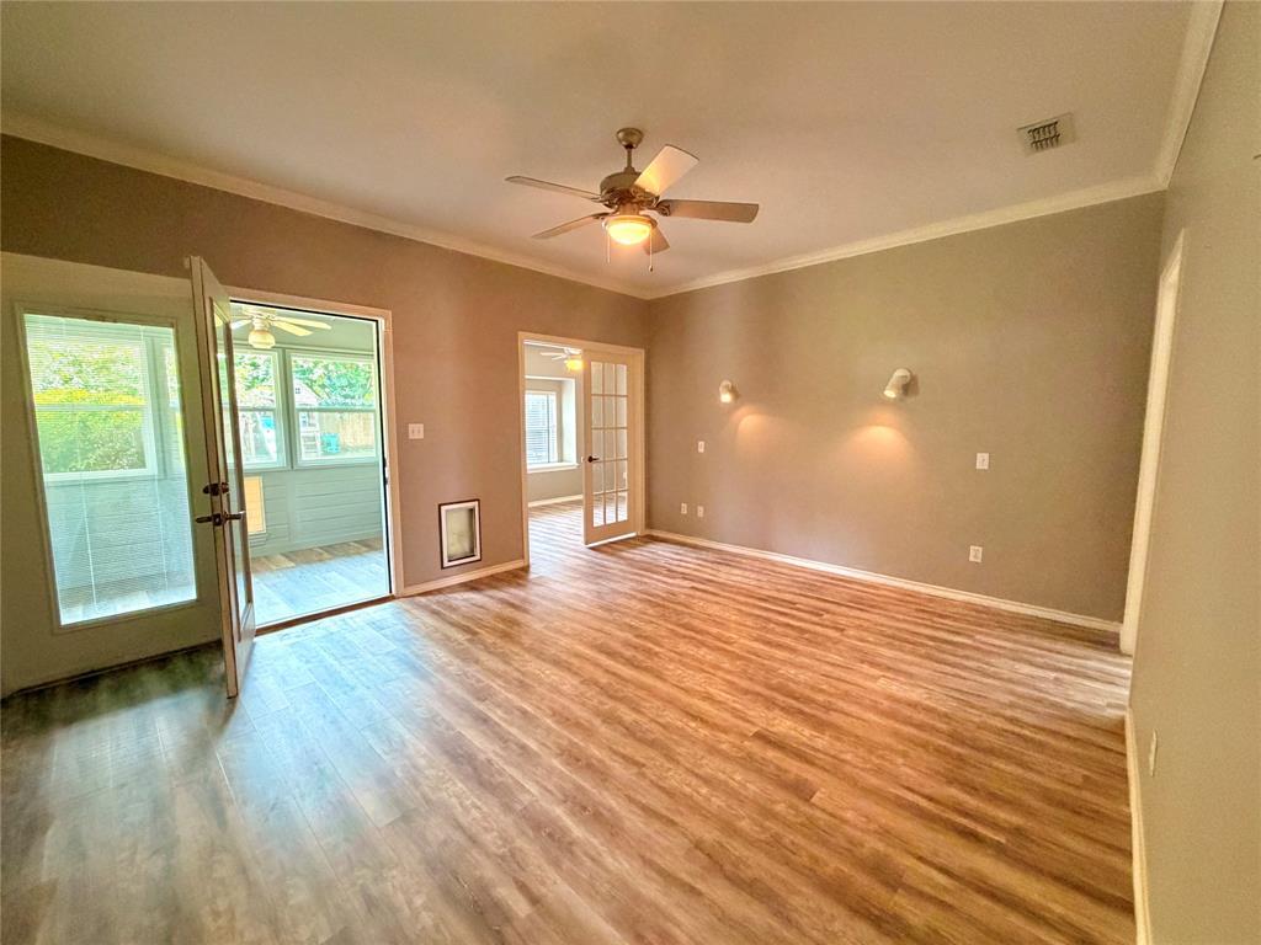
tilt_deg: -6.8
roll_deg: +0.7
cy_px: 472
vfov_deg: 85.7
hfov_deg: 102.1
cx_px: 630
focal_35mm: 14
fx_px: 510
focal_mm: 2.22
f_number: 2.2
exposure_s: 1/60
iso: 400
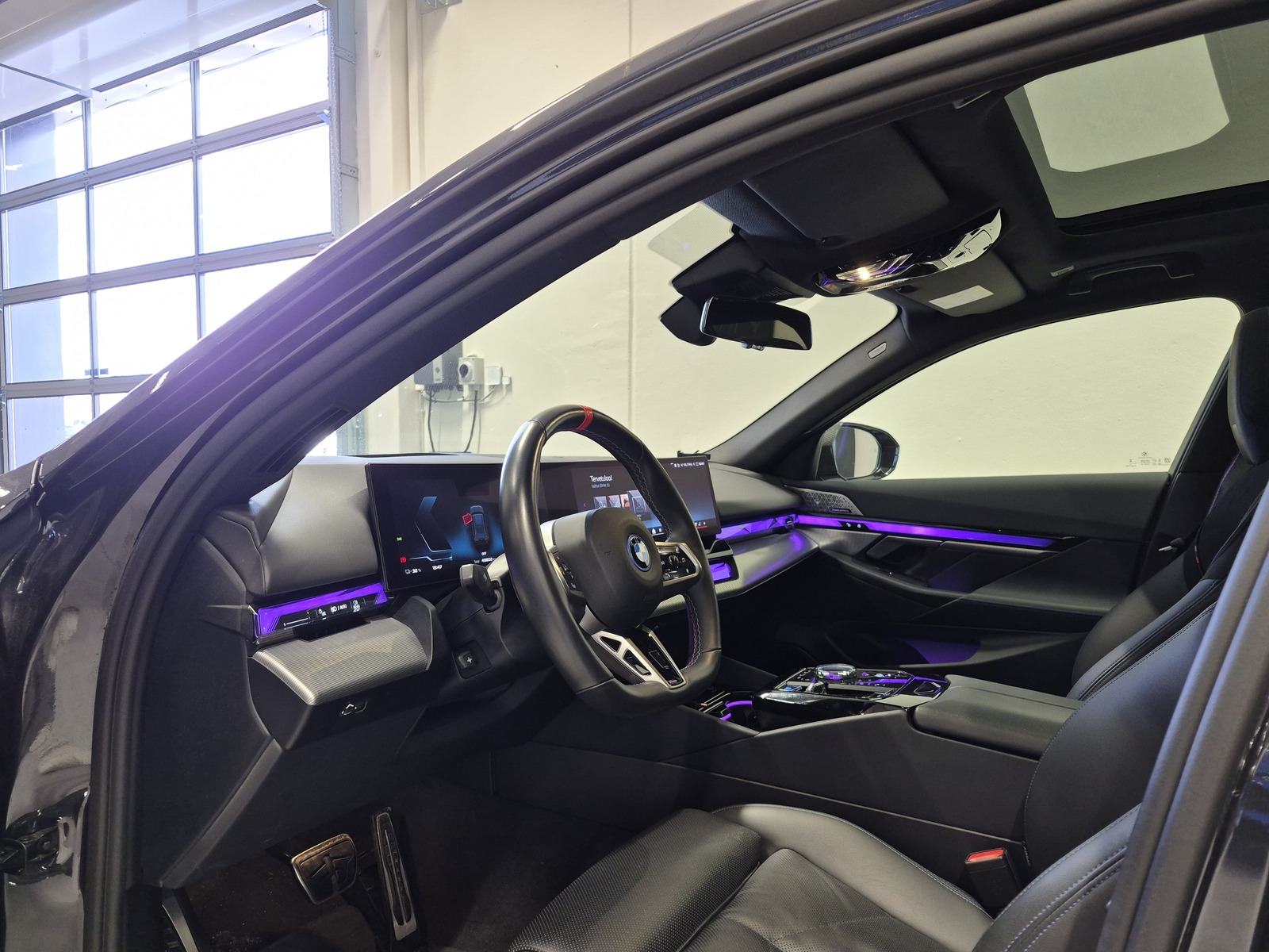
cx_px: 634
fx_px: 843
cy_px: 476
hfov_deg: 73.9
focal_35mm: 23
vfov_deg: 58.9
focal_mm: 5.4
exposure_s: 1/100
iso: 320
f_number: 1.8
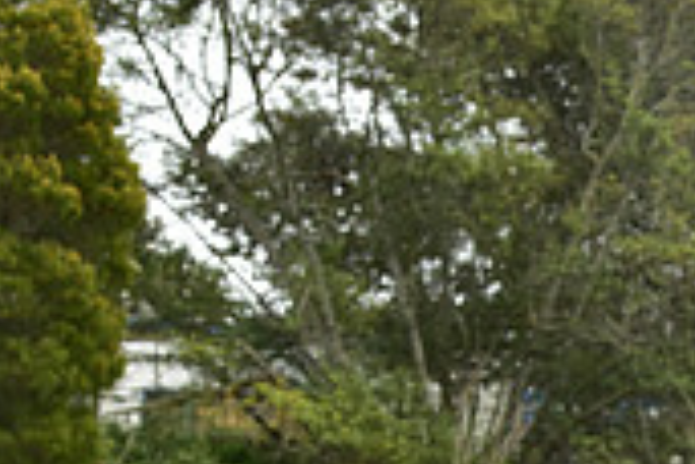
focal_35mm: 238
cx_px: 1032
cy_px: 779
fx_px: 4594
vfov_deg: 5.7
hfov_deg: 8.5
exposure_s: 1/160
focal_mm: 70
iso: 400
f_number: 7.1
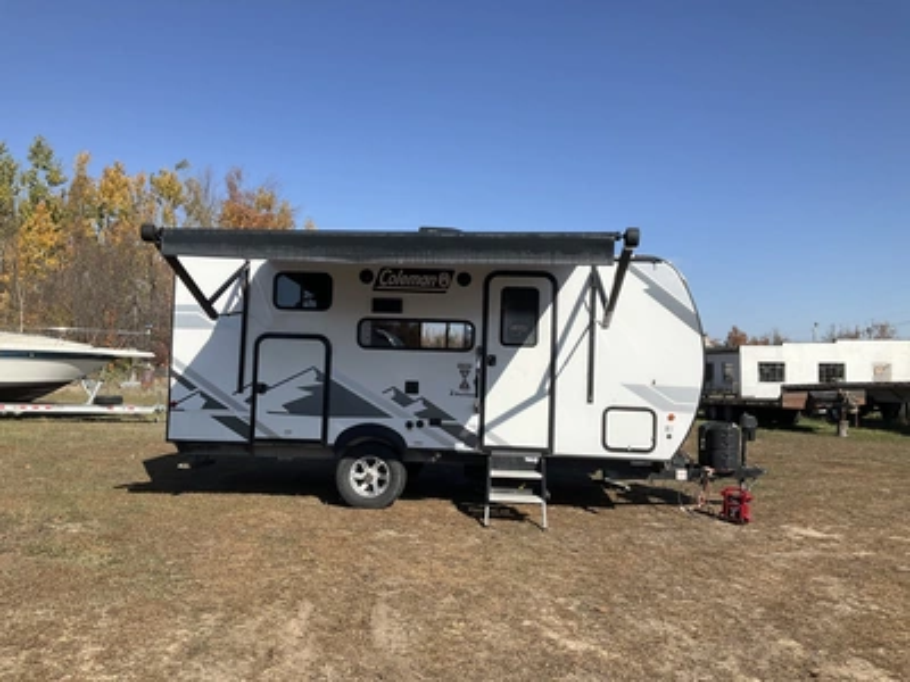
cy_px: 341
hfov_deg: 61.7
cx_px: 455
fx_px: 762
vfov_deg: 48.2
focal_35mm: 29
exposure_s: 1/2227
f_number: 1.8
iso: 25
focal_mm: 3
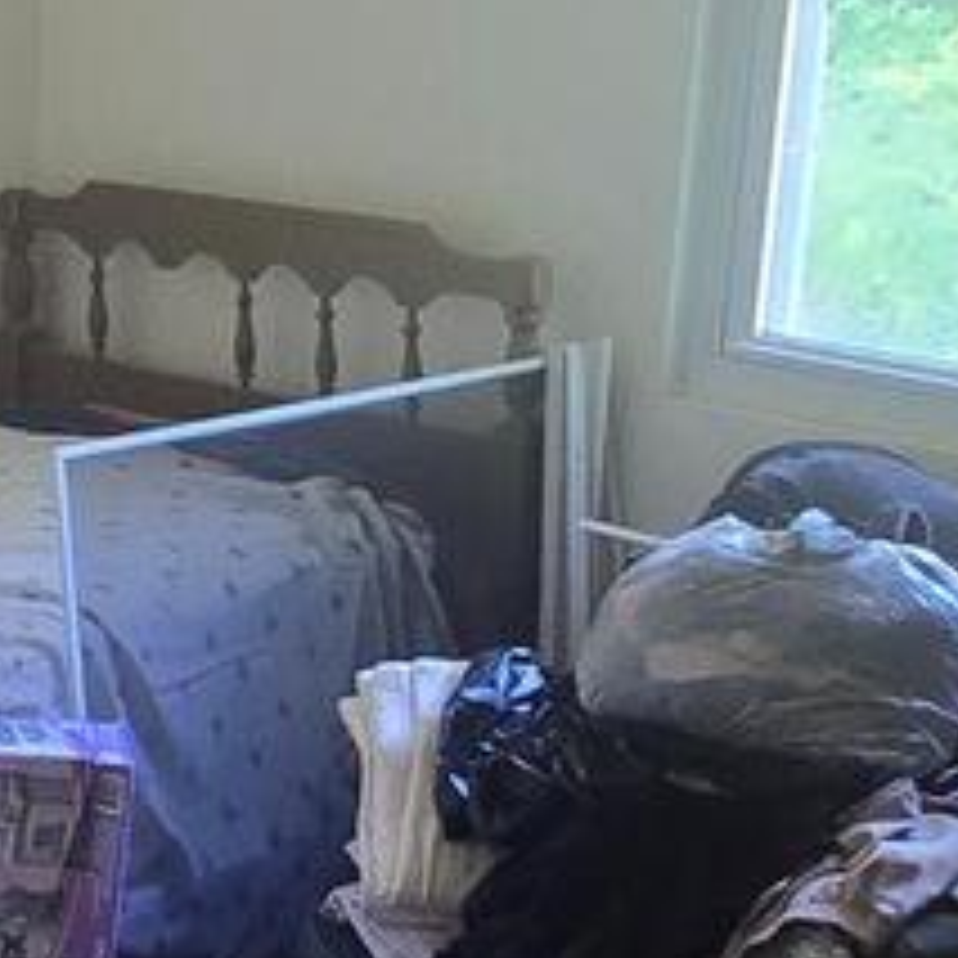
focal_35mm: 83
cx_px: -369
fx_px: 2599
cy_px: 625
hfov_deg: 19.0
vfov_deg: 20.8
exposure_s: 1/60
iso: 200
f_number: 2.2
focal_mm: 2.2
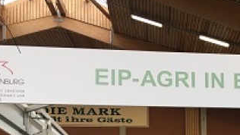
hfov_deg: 29.6
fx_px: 433
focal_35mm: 68
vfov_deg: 16.6
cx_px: 219
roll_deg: -0.1
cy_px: 183
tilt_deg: +4.4
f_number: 2.2
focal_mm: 4.15
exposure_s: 1/33
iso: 25
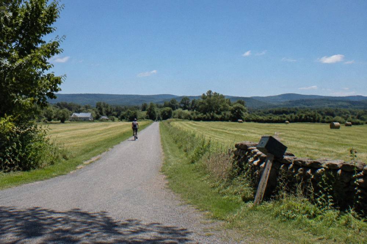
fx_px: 713
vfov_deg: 19.4
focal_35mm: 70
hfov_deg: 28.9
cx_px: 184
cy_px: 122
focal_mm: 70
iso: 200
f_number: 4.5
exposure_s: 1/500
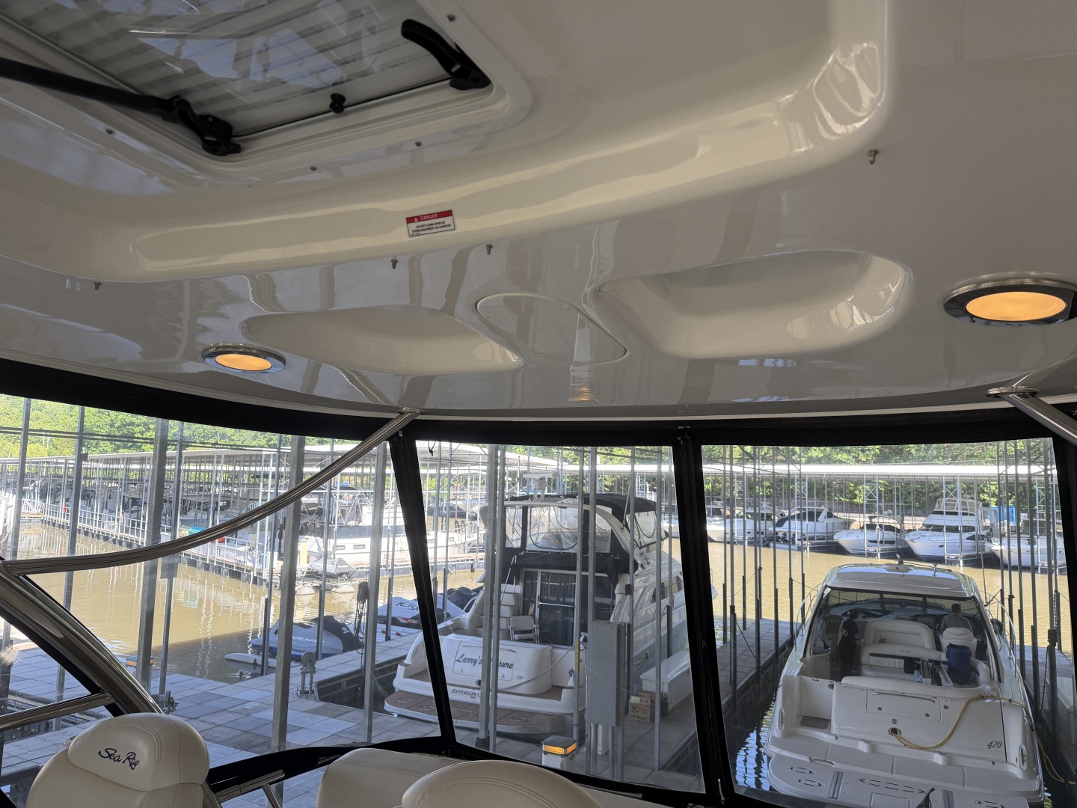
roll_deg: -1.6
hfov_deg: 71.6
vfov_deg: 56.8
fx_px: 747
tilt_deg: +6.6
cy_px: 404
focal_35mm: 24
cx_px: 538
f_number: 1.78
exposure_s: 1/555
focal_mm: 6.76
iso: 100
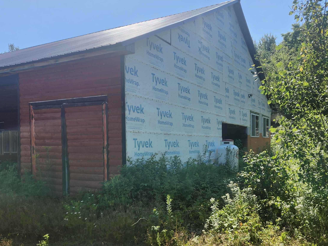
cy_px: 150
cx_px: 175
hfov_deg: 56.8
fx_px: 303
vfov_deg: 43.9
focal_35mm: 32
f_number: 1.8
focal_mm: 5.54
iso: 25
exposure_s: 1/1354
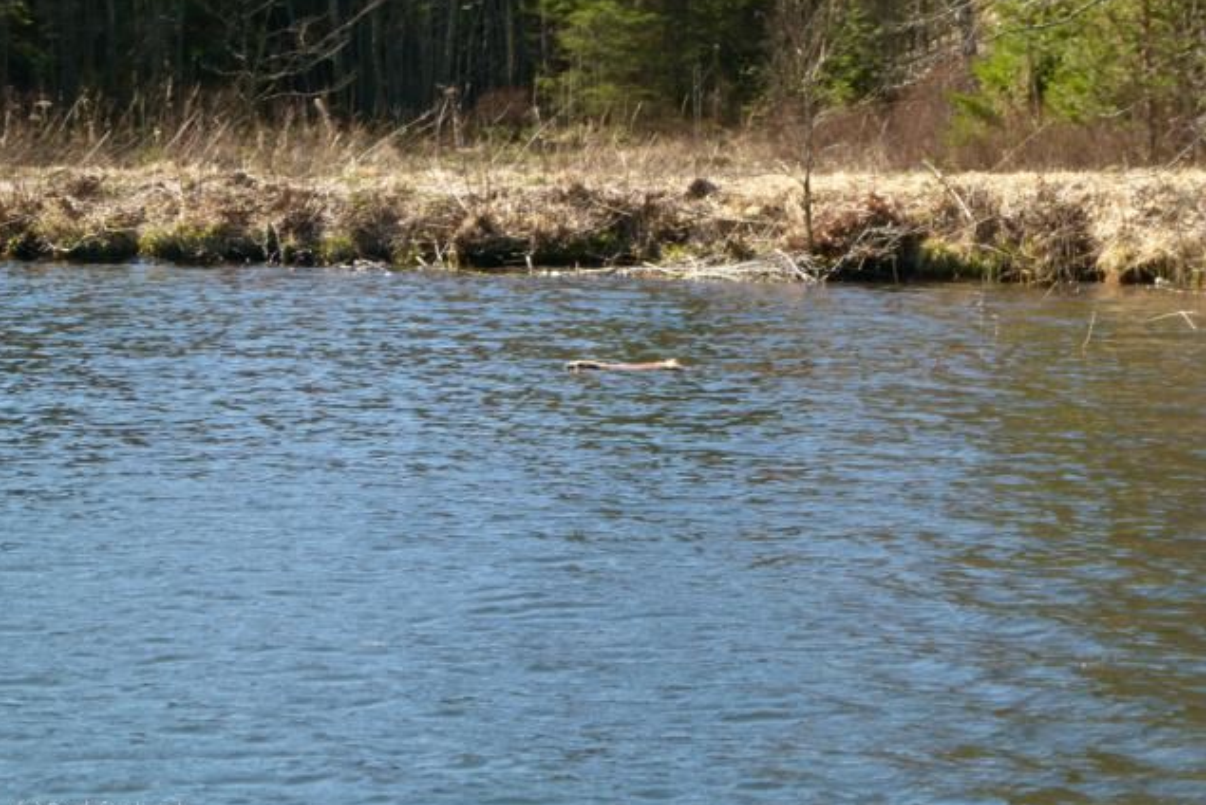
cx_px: 600
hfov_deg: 15.5
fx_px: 4424
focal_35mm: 132
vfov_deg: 10.4
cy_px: 389
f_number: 4
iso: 125
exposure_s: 1/320
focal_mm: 22.6
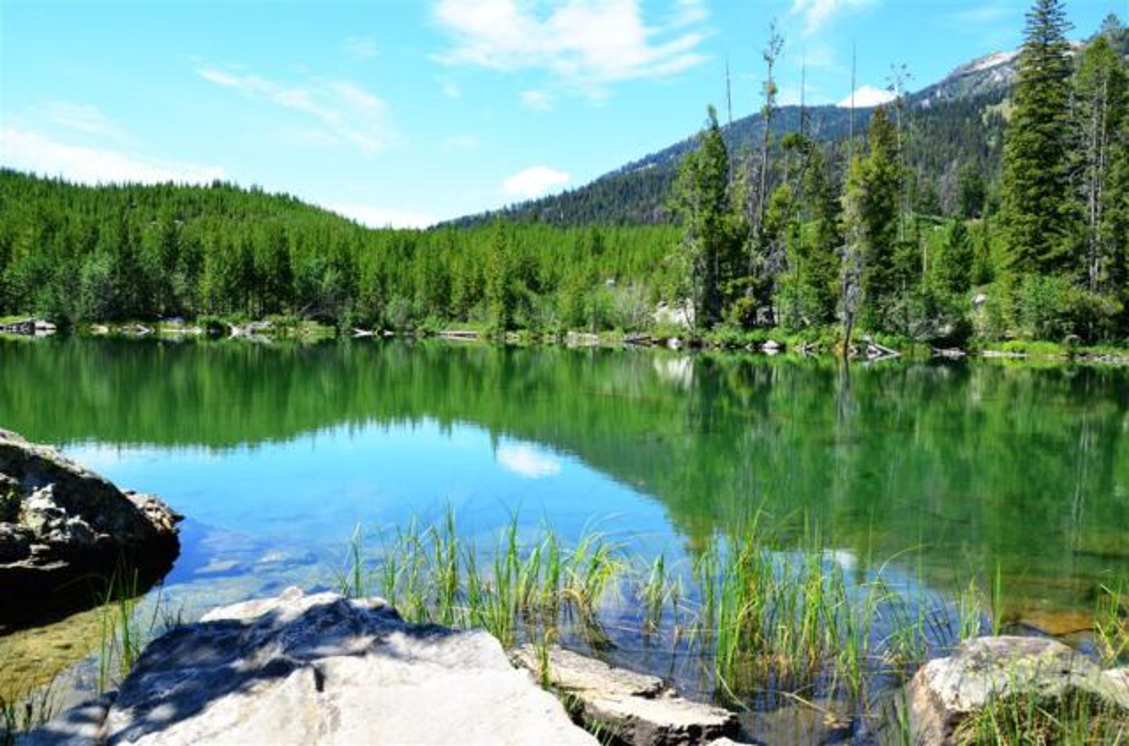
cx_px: 564
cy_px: 373
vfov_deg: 43.4
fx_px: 938
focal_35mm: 30
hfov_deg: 62.1
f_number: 9
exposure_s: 1/250
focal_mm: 20
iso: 200
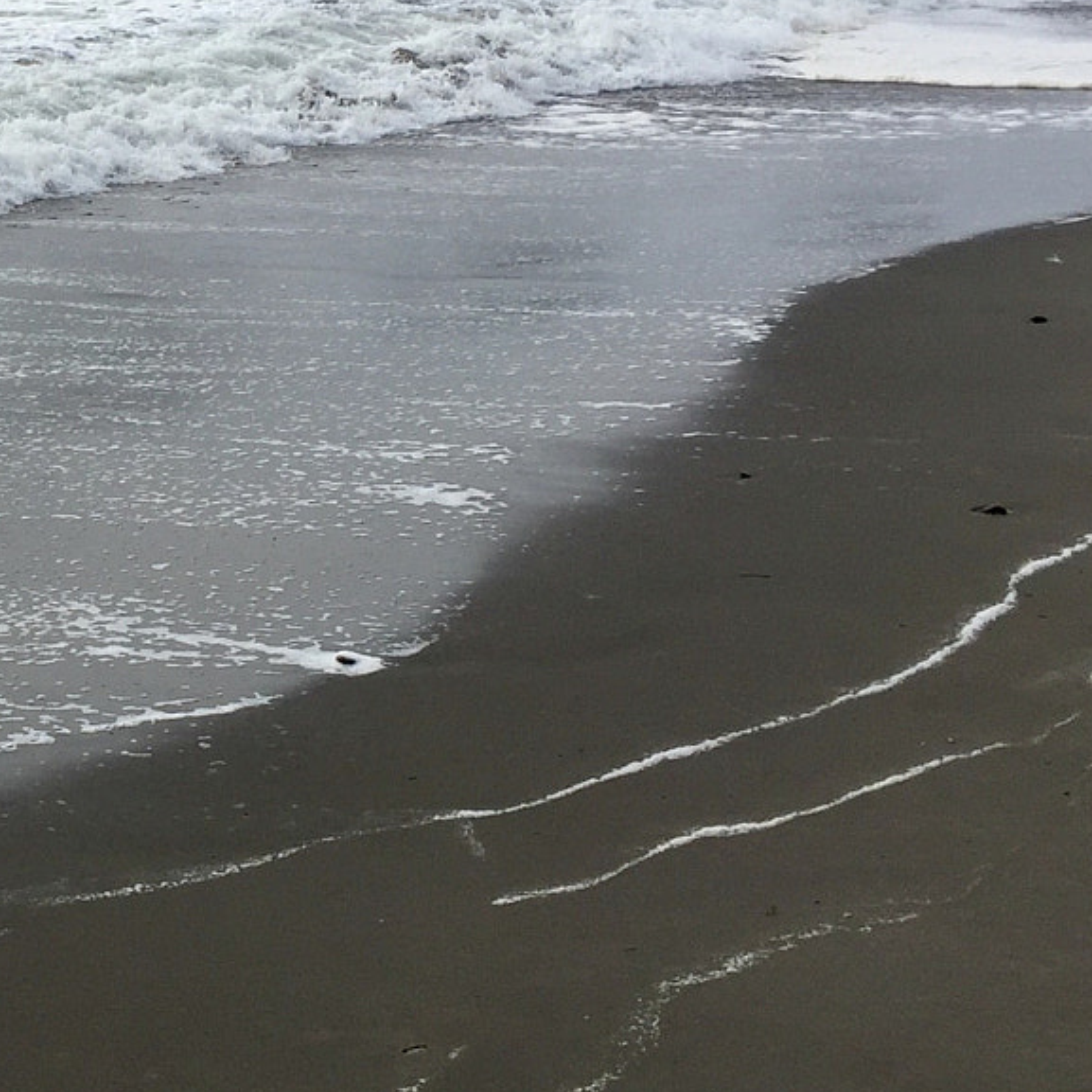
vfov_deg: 24.2
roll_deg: -2.1
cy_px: 344
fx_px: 2534
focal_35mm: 71
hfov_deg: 22.6
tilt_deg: -11.8
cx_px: -174
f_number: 2.2
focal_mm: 4.15
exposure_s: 1/1721
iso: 32
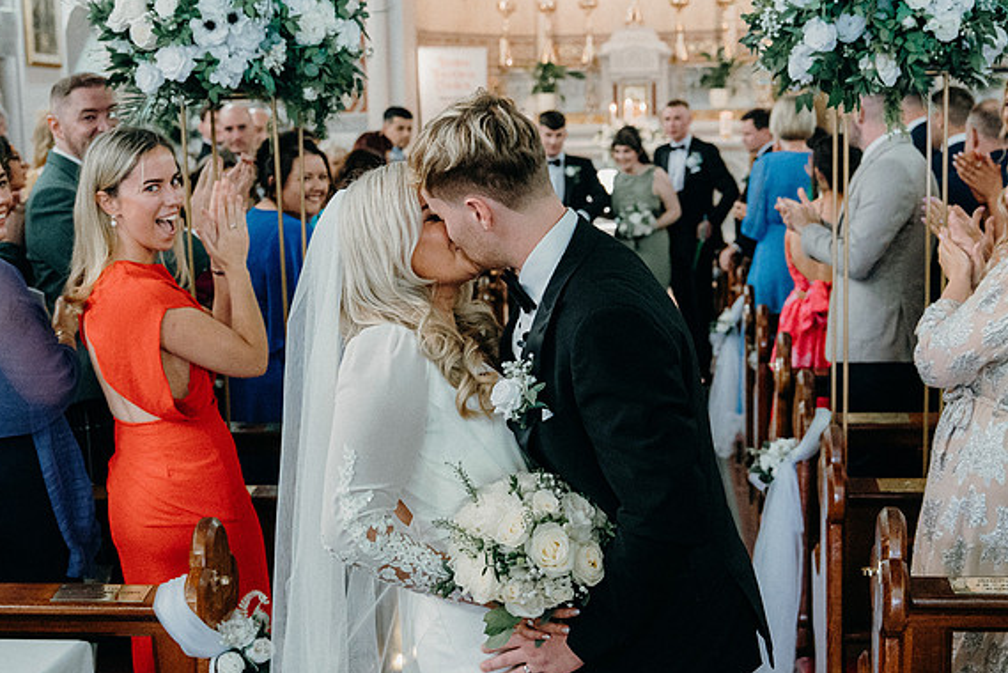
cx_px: 501
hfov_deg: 37.5
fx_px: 1485
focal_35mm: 53
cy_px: 339
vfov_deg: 25.5
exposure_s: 1/160
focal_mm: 35
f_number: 3.5
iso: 5000
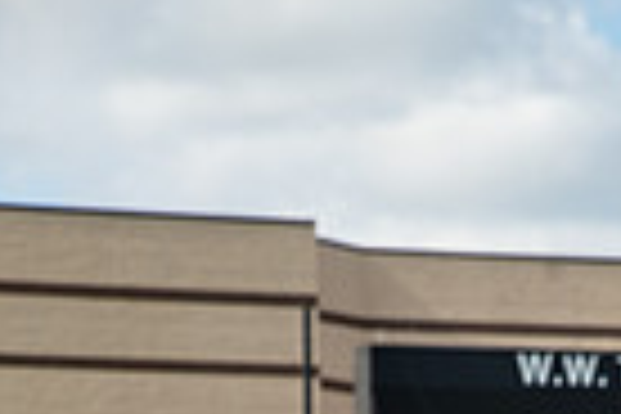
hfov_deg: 9.0
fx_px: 3933
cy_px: 999
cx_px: 666
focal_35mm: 228
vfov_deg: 5.8
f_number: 7.1
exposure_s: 1/320
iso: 100
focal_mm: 70
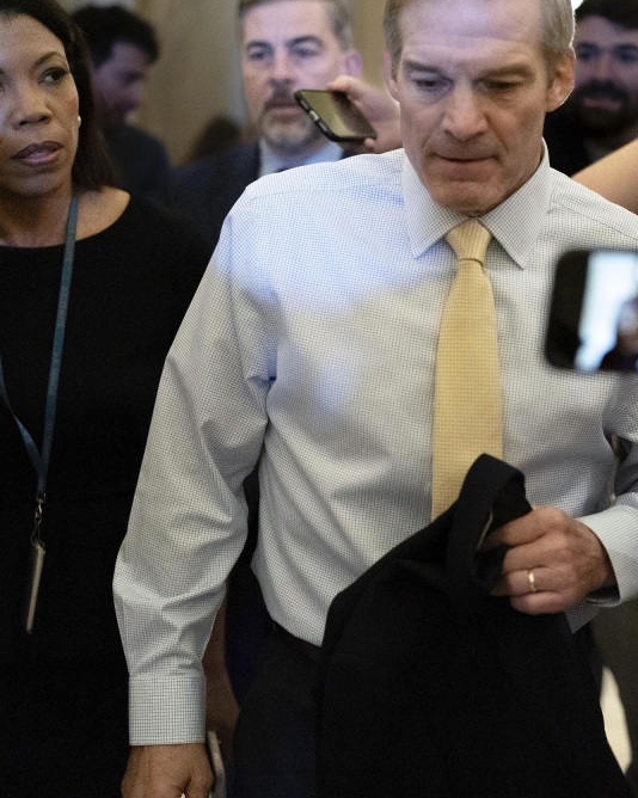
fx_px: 1393
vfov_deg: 31.9
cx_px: 459
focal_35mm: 59
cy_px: 329
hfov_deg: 25.6
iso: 2000
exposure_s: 1/500
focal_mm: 35
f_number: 1.4
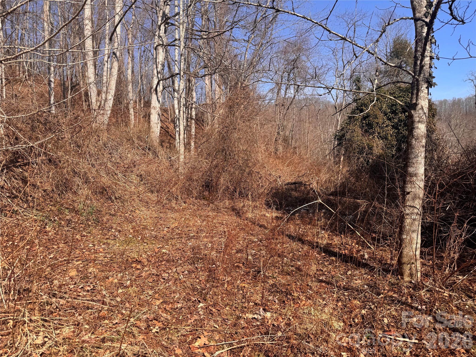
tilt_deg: -1.0
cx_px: 238
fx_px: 330
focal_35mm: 24
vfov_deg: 56.8
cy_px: 178
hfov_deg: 71.6
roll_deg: +2.8
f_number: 1.78
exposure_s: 1/2710
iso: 80
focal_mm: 6.76
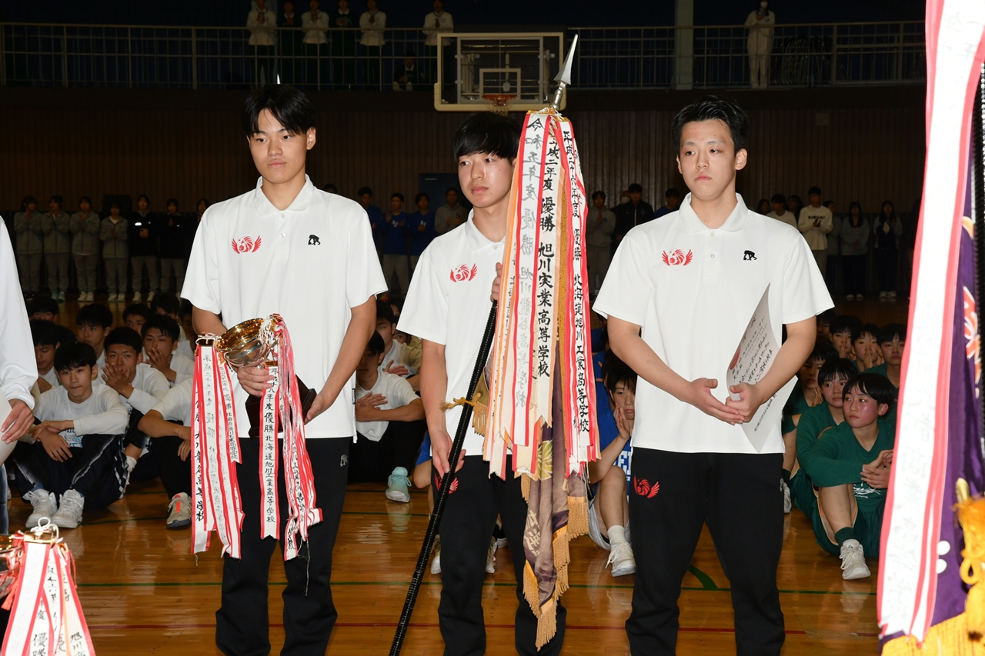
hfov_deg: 29.2
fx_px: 1888
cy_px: 328
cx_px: 492
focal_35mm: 69
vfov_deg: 19.7
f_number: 8
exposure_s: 1/200
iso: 800
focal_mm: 46
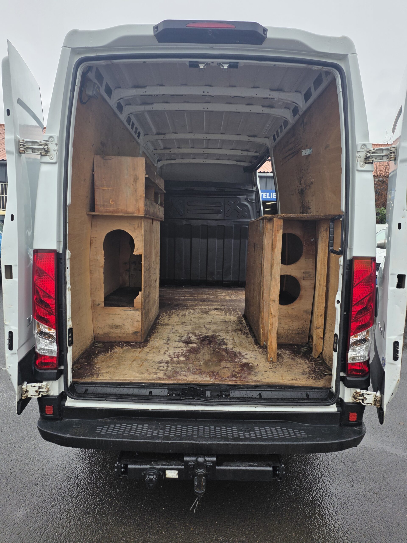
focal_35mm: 23
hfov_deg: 58.9
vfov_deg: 73.9
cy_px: 272
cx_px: 204
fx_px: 361
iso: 32
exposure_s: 1/359
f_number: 1.7
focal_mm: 6.25
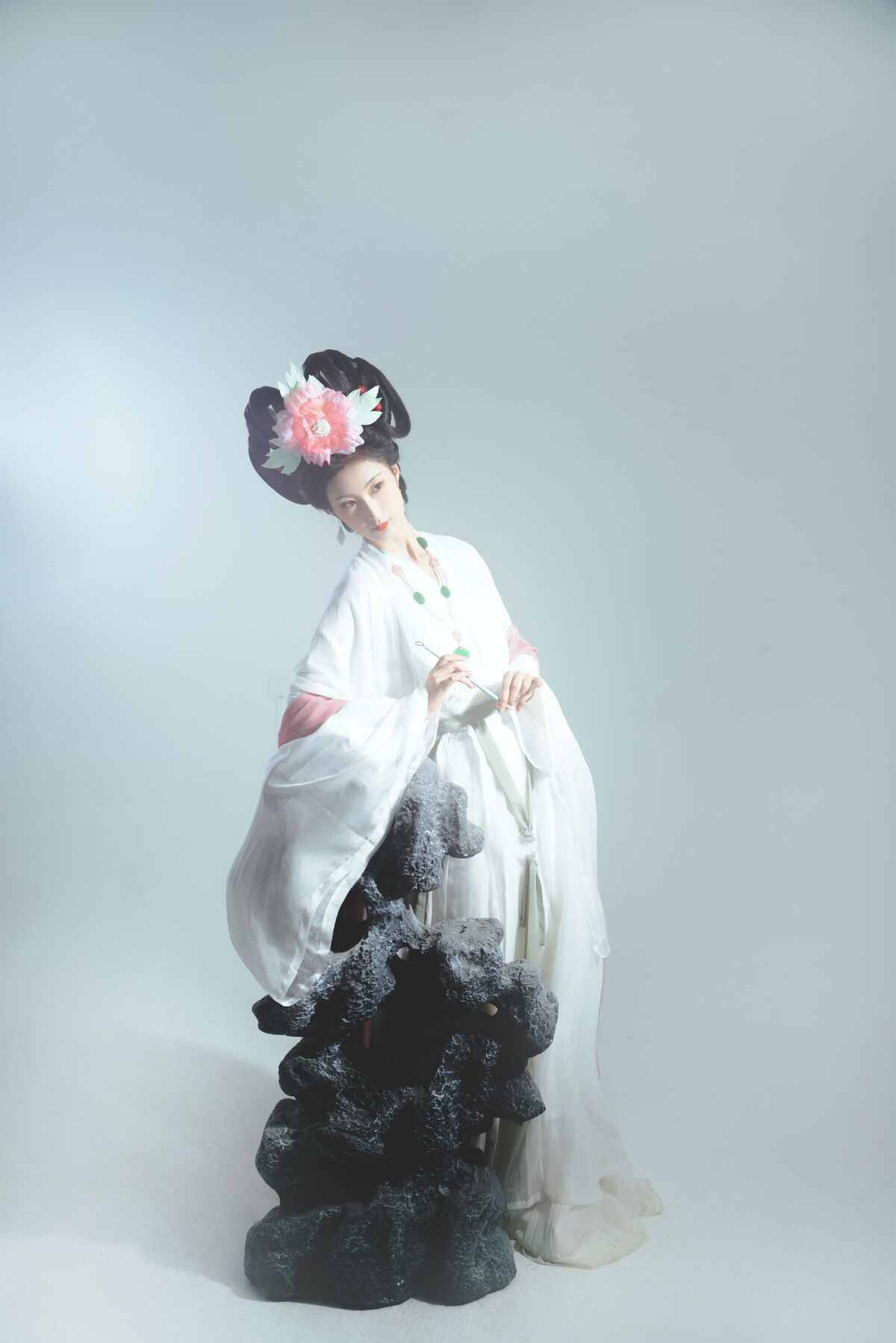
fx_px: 1493
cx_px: 448
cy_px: 672
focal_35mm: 40
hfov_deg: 33.4
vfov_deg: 48.5
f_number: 2.8
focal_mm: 40
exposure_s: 1/200
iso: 100
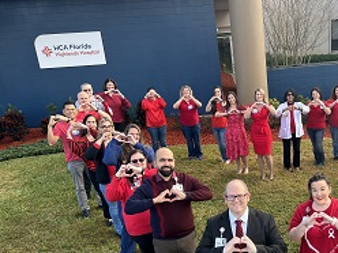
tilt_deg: -18.9
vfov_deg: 34.1
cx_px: 262
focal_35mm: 42
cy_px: 166
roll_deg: +5.1
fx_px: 410
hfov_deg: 43.1
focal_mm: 5.7
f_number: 1.5
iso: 50
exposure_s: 1/509
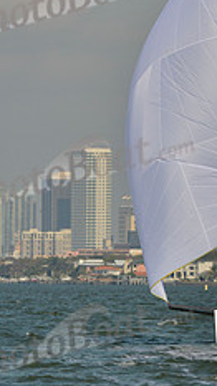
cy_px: 61
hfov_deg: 2.3
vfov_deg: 4.1
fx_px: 5342
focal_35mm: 522
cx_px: 281
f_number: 10
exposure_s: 1/1250
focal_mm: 200
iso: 280
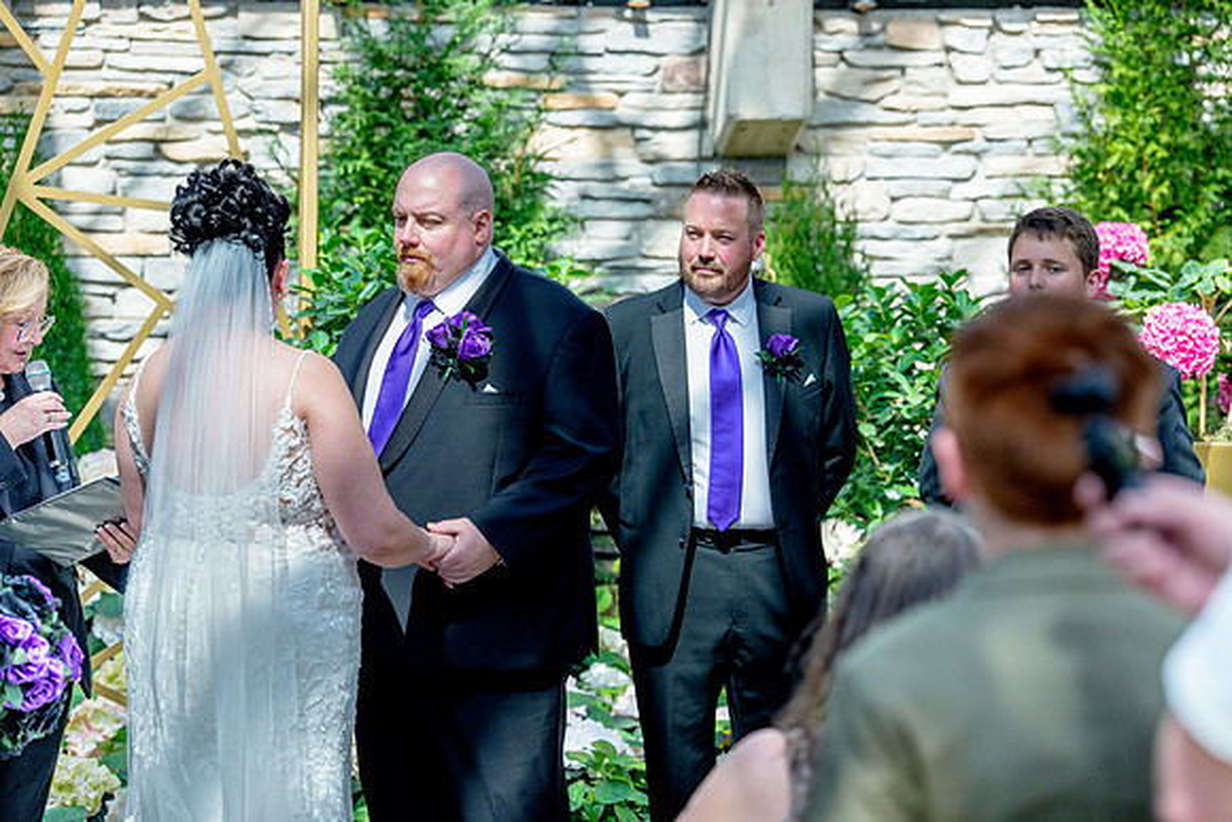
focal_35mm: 97
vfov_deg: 14.1
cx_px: 616
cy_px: 411
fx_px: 3320
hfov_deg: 21.0
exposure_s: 1/3200
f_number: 3.2
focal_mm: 97
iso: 640
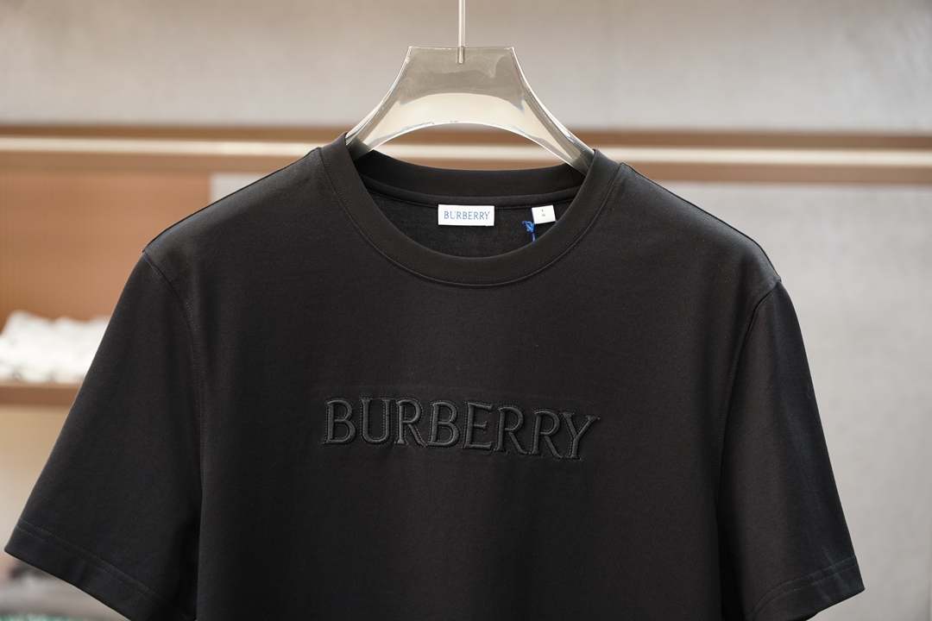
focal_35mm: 90
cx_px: 466
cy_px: 310
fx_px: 2330
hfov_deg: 22.6
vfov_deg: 15.2
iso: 500
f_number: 3.5
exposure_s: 1/125
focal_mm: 60
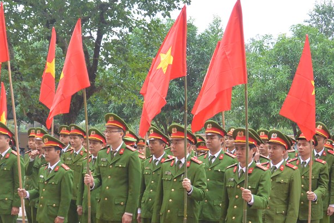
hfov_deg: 32.3
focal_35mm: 62
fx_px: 575
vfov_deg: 21.7
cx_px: 153
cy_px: 168
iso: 360
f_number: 4
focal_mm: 14
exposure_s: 1/125
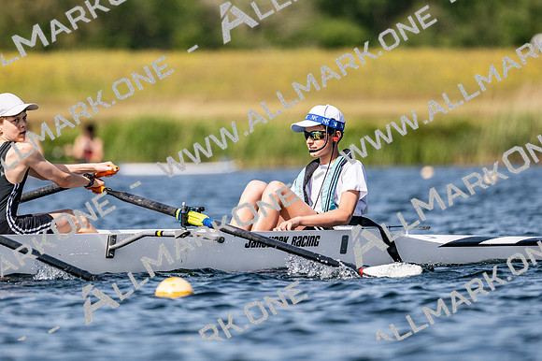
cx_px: 271
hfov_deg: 3.4
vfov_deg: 2.3
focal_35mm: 600
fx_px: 9028
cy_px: 180
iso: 160
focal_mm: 400
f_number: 4.5
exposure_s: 1/2500
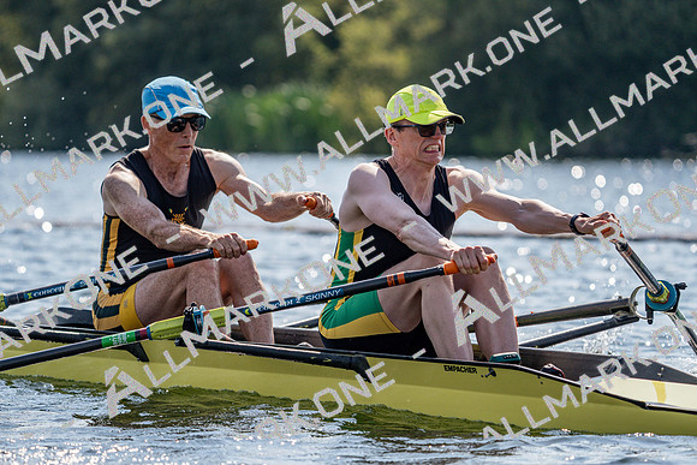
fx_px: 5635
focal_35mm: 291
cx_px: 348
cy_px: 232
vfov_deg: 4.7
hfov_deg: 7.1
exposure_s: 1/1600
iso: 250
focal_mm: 291
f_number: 5.6
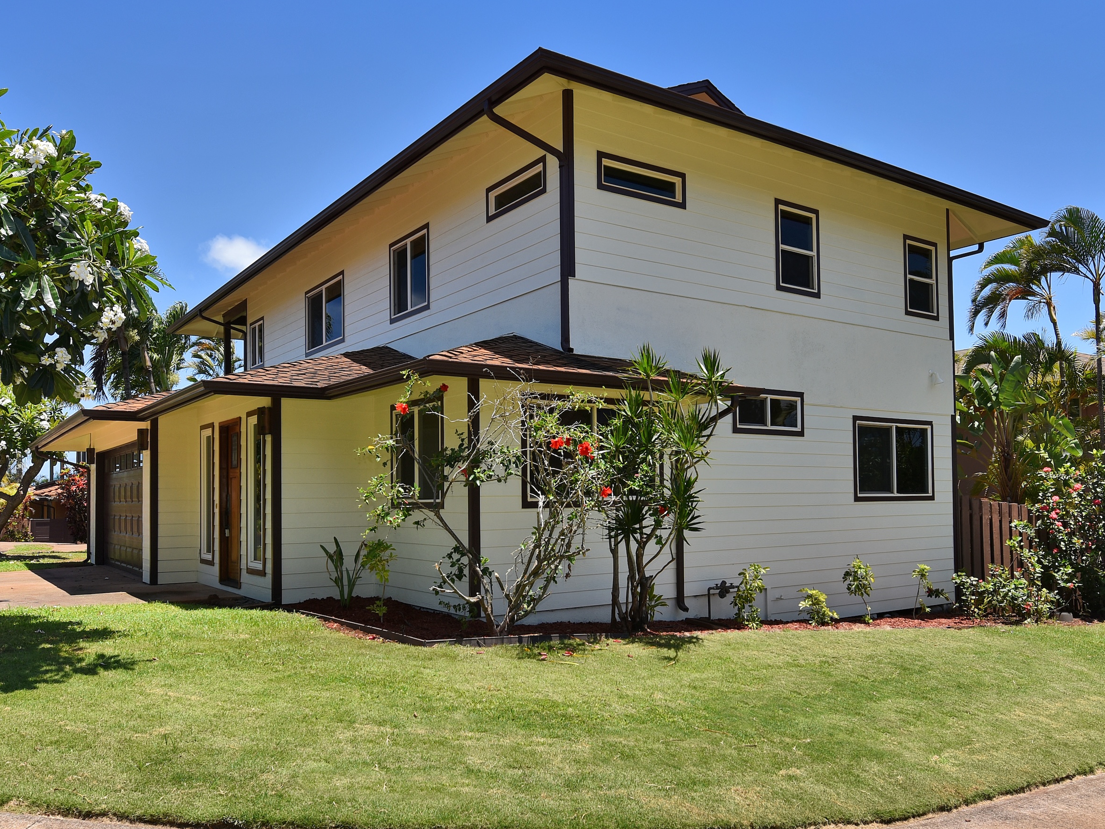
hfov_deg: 63.4
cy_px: 466
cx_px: 566
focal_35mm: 28
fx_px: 894
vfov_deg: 49.6
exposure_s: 1/200
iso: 100
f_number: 9
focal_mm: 19
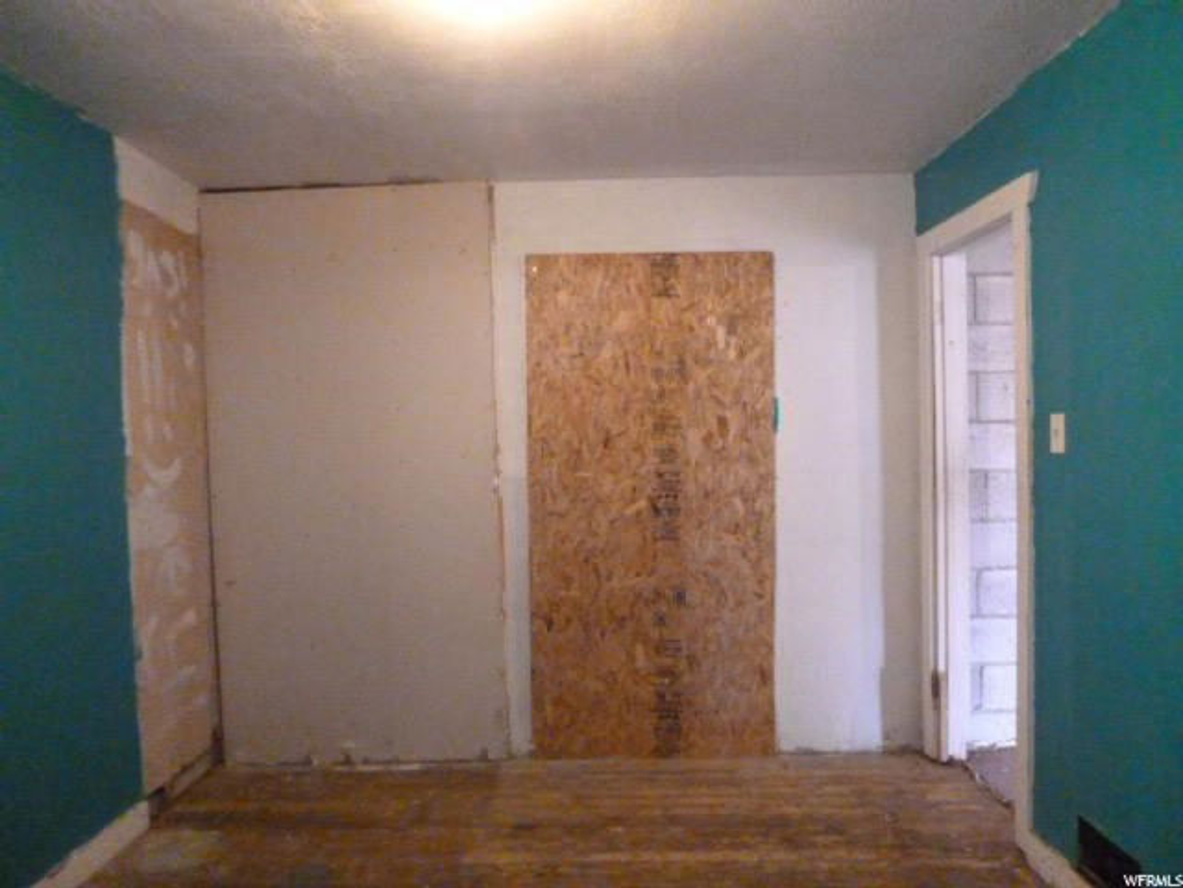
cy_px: 444
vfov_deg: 54.9
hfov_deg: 69.4
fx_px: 854
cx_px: 592
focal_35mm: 25
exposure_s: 1/6
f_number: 3.9
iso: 1600
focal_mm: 4.5
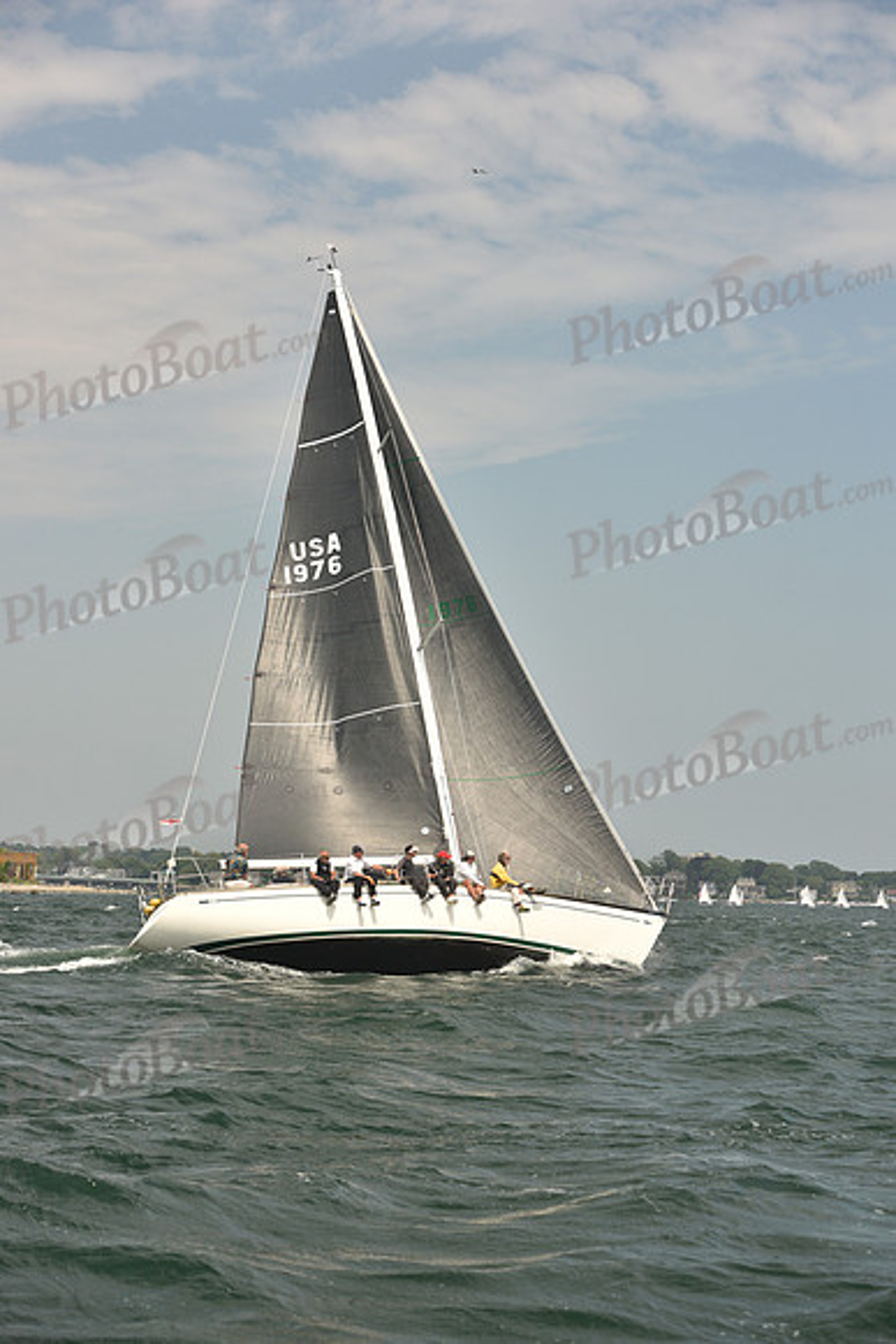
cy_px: 672
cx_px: 448
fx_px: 2612
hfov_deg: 19.5
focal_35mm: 70
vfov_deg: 28.8
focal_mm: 70
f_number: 6.3
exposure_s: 1/640
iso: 250
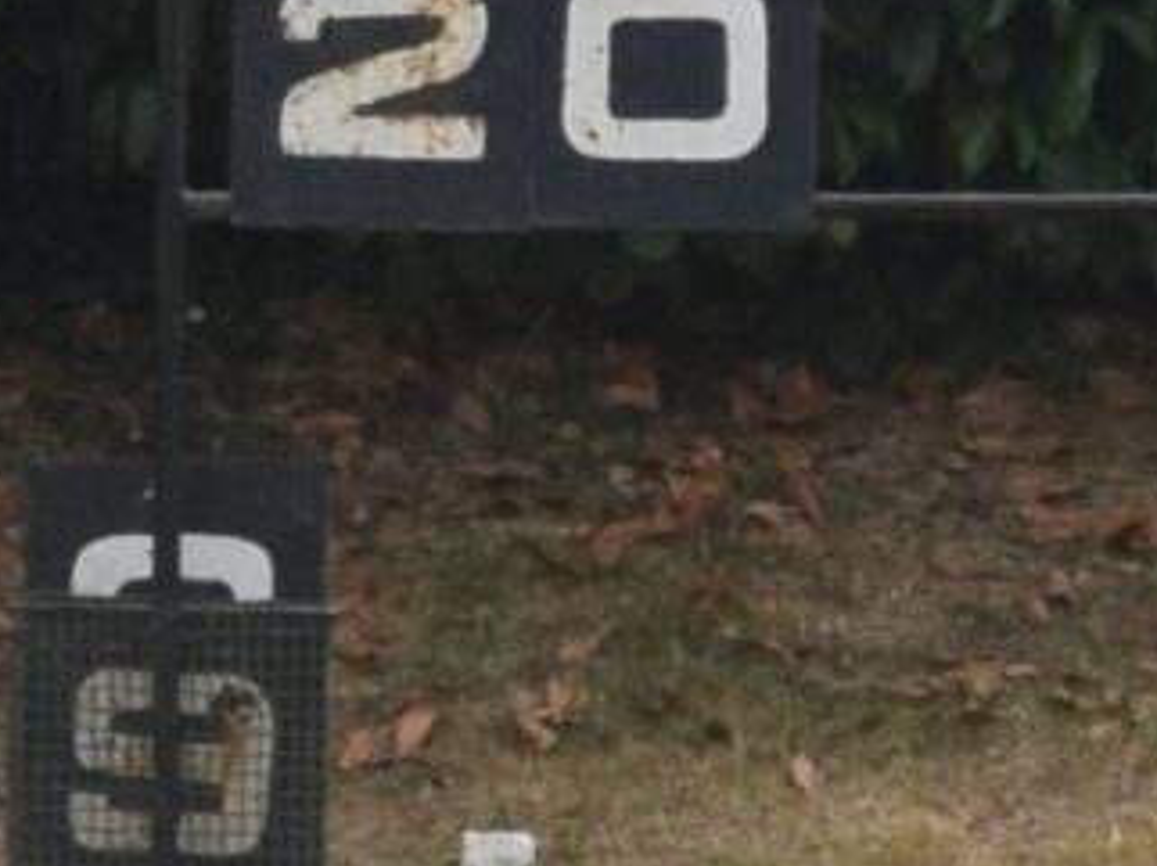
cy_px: 261
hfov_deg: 1.6
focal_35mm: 1205
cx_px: 259
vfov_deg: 1.2
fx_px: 40240
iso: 400
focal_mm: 105
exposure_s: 1/1600
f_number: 5.6
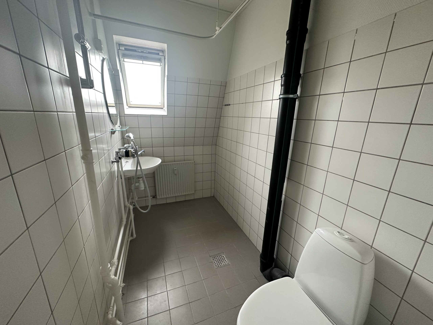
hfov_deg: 102.1
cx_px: 216
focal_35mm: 14
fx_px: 175
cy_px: 162
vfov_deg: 85.7
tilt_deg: -15.4
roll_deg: -1.7
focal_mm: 2.22
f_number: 2.2
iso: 200
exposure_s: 1/99
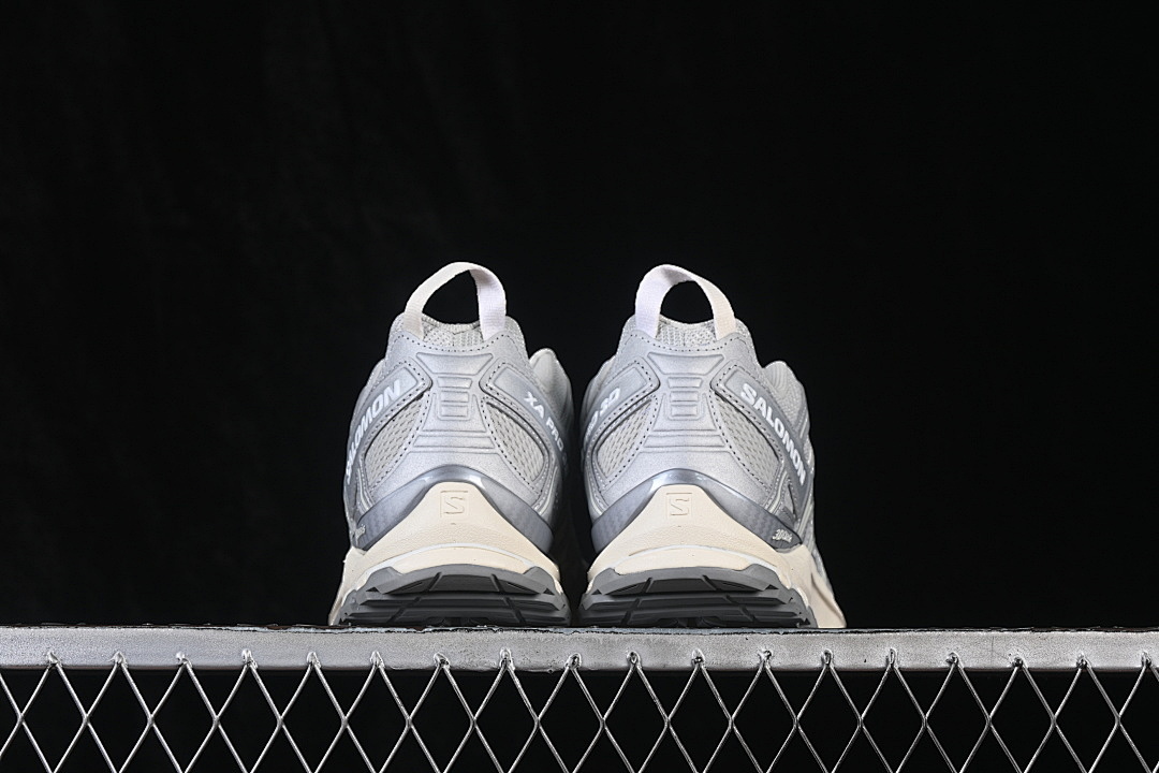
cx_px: 580
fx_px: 2414
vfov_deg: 18.2
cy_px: 386
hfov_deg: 27.0
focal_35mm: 75
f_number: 8
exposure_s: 1/80
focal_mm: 50
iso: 160
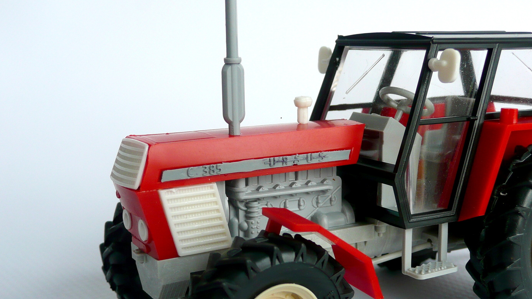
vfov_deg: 22.6
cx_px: 267
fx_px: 748
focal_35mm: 53
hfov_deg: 39.2
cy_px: 173
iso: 100
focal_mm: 7.8
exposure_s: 1/160
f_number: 4.2
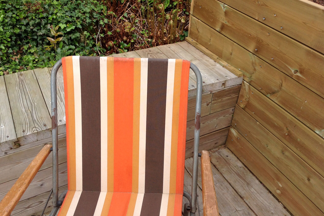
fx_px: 333
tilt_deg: -36.8
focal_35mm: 37
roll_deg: -1.0
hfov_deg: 51.9
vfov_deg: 35.9
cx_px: 159
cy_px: 111
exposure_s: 1/1008
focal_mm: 4.28
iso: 50
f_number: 2.4
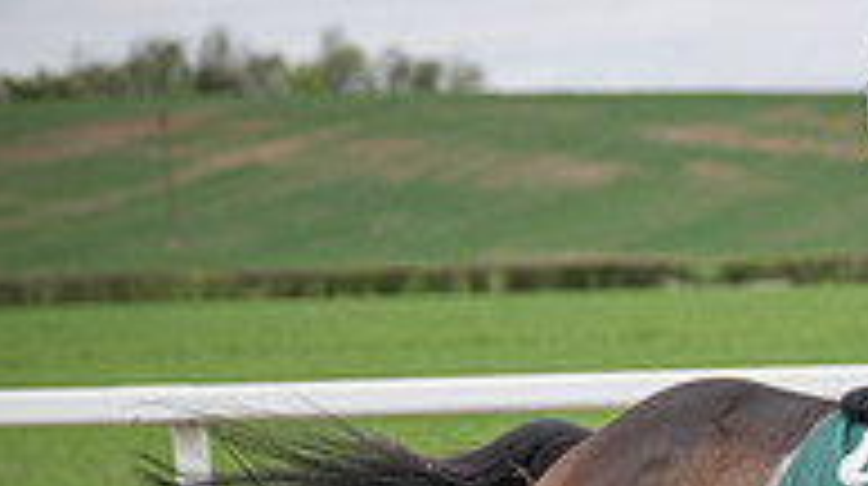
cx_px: 1169
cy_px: 565
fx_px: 7080
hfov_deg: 6.9
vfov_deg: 3.9
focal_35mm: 308
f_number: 3.2
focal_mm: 70
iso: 400
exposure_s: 1/1600
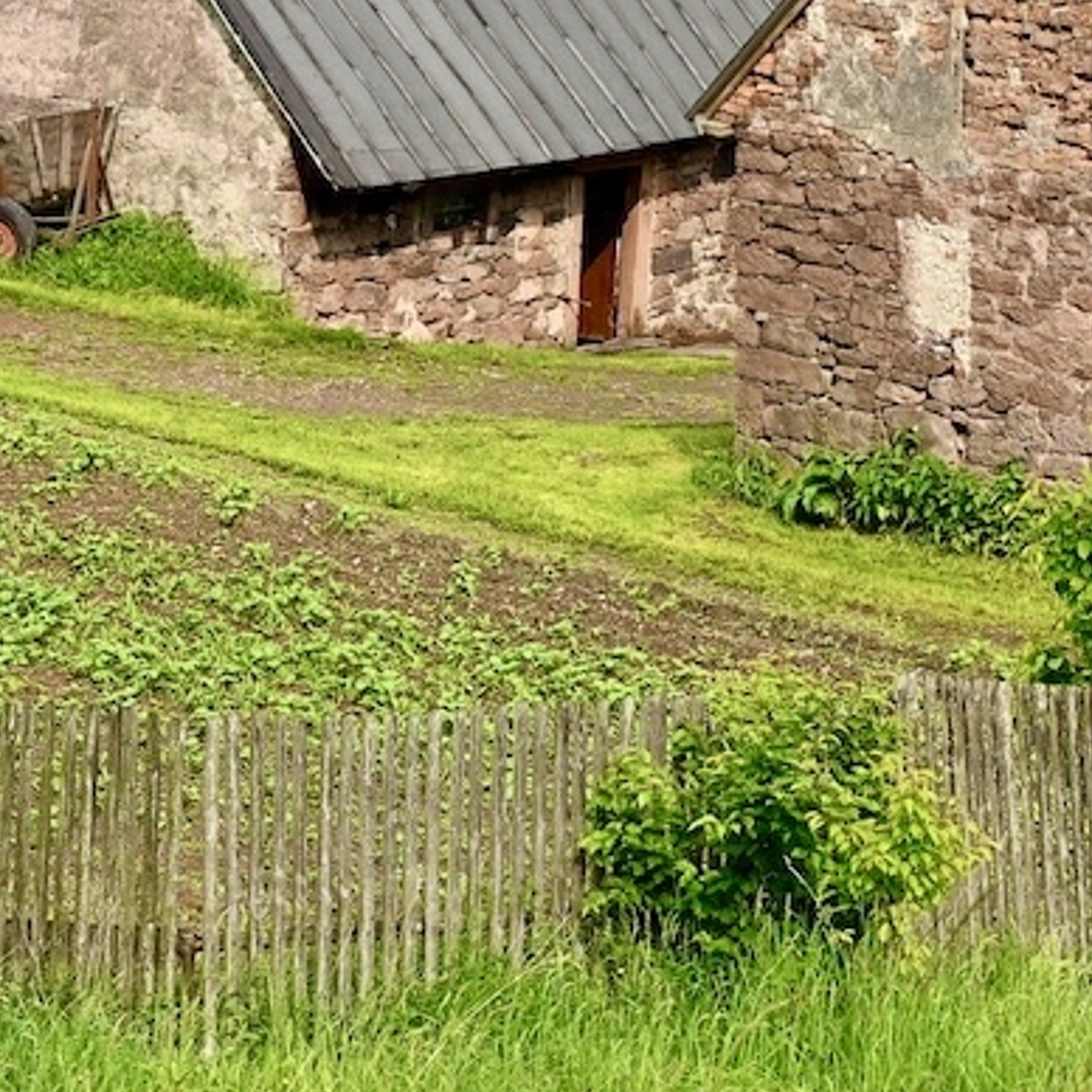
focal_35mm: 121
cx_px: 647
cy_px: -307
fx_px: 4319
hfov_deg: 14.4
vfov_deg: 13.9
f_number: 6.3
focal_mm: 46
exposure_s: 1/250
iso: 100
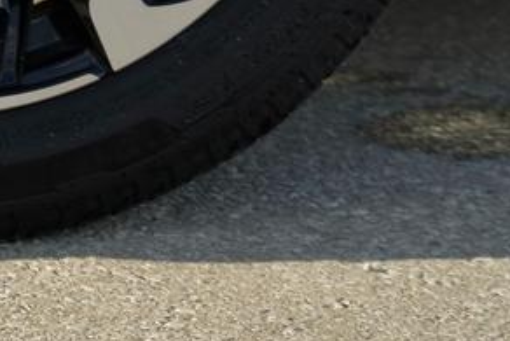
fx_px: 4290
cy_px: -346
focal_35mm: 303
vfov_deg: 4.5
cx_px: -70
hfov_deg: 6.8
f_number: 2.8
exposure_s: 1/50
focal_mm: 46.1
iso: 250
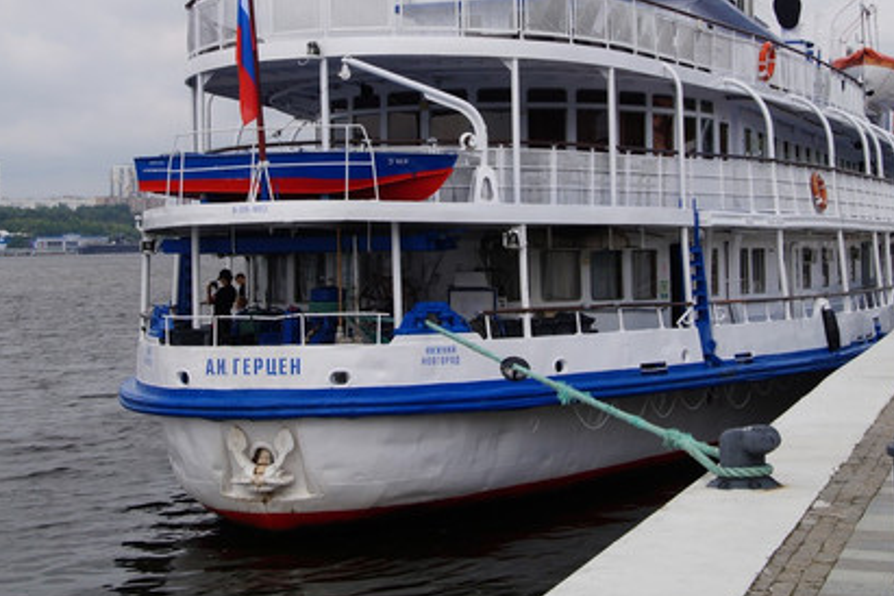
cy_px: 148
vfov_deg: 19.3
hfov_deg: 28.8
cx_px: 429
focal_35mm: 70
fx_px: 1738
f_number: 11
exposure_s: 1/200
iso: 100
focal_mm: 30
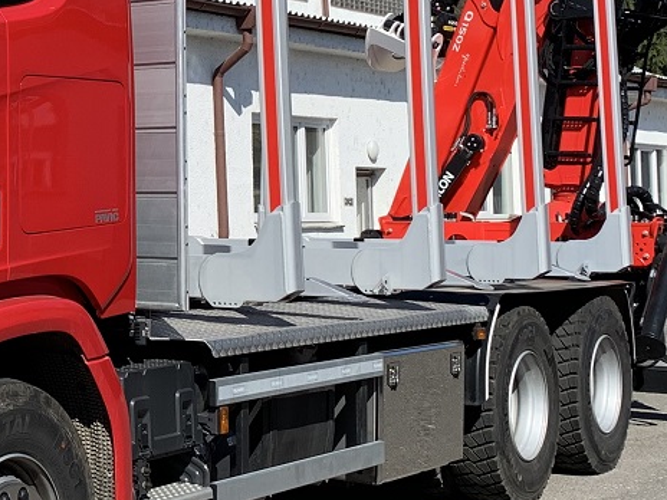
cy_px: 103
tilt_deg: +4.8
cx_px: -65
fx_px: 1619
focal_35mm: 84
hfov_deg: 22.0
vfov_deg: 17.4
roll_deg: +0.6
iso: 25
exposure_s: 1/2160
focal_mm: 4.25
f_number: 1.8
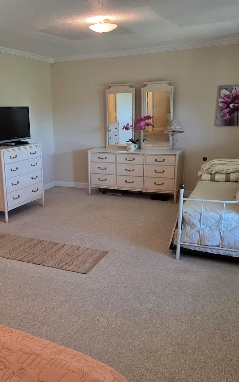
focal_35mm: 33
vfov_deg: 58.1
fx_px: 344
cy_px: 193
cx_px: 79
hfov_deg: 37.9
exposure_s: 1/120
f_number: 1.8
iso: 320
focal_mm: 5.4
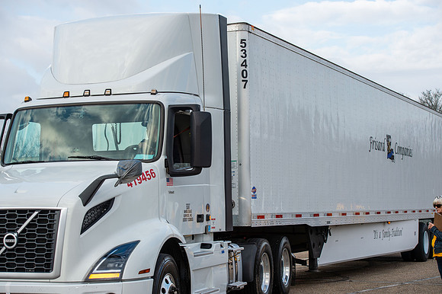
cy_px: 147
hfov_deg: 28.9
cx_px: 221
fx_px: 859
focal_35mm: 70
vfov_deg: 19.4
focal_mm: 70
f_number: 6.3
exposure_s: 1/250
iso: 100
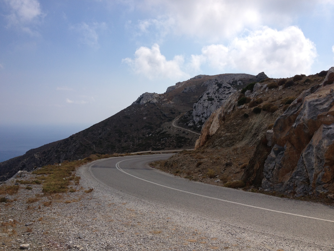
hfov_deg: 52.6
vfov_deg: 40.7
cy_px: 126
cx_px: 167
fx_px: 338
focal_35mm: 35
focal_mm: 4.28
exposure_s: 1/2762
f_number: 2.4
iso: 50
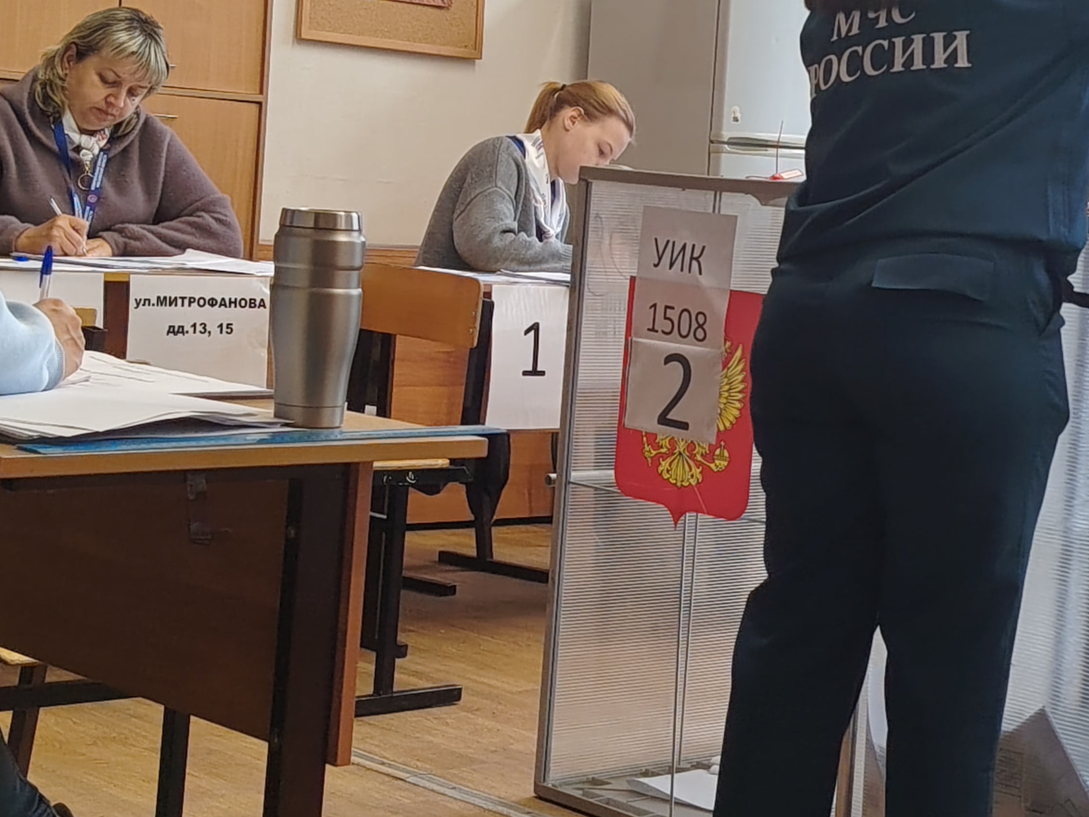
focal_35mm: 80
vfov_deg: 18.4
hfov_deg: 24.4
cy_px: 300
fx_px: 2517
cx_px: 671
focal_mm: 5.25
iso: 163
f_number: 1.75
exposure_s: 1/33.3
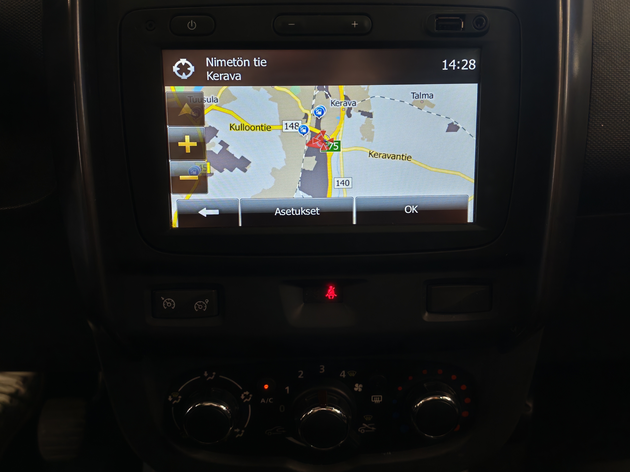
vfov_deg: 44.2
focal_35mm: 32
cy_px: 236
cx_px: 315
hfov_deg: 56.8
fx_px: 582
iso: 800
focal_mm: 6.12
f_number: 1.9
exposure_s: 1/100
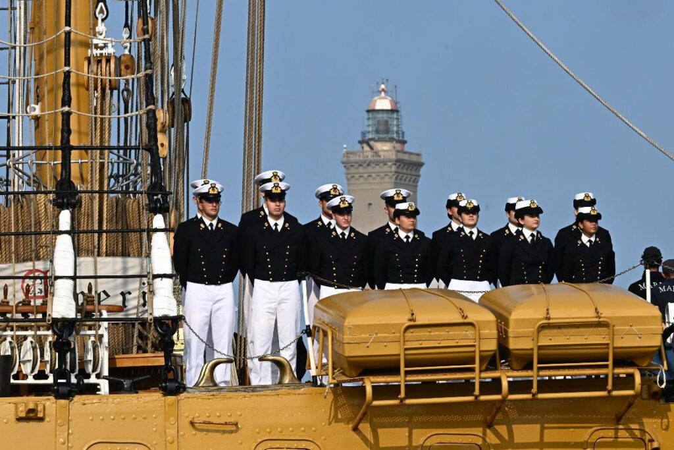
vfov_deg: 3.1
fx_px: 8426
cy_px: 225
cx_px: 337
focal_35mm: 450
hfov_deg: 4.6
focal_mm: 300
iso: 800
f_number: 18
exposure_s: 1/640
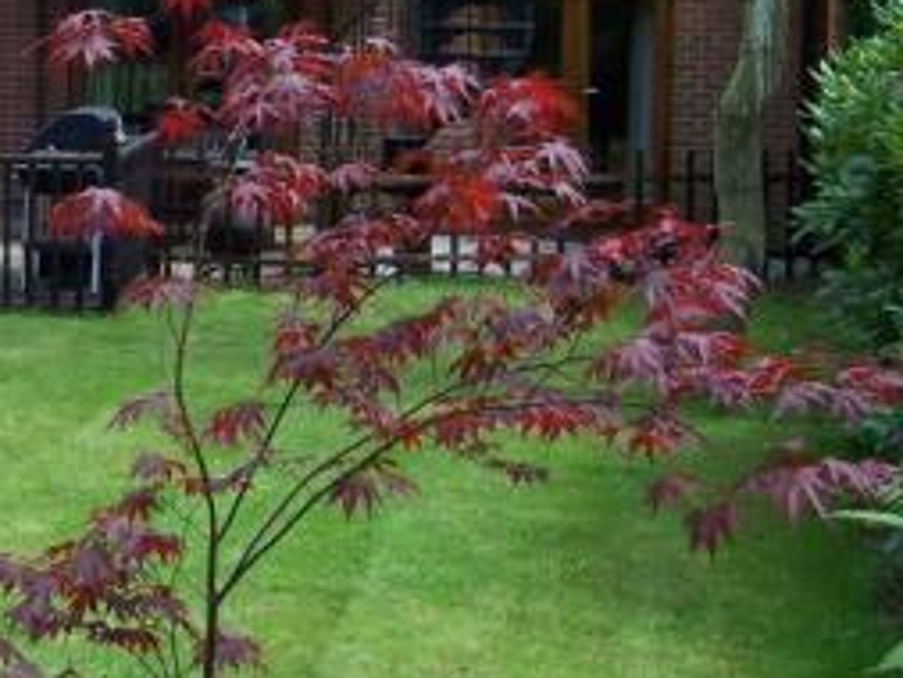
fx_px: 2166
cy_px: 16
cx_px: -109
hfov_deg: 22.2
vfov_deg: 17.4
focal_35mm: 83
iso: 80
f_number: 2.8
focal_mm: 6.2
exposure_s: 1/400
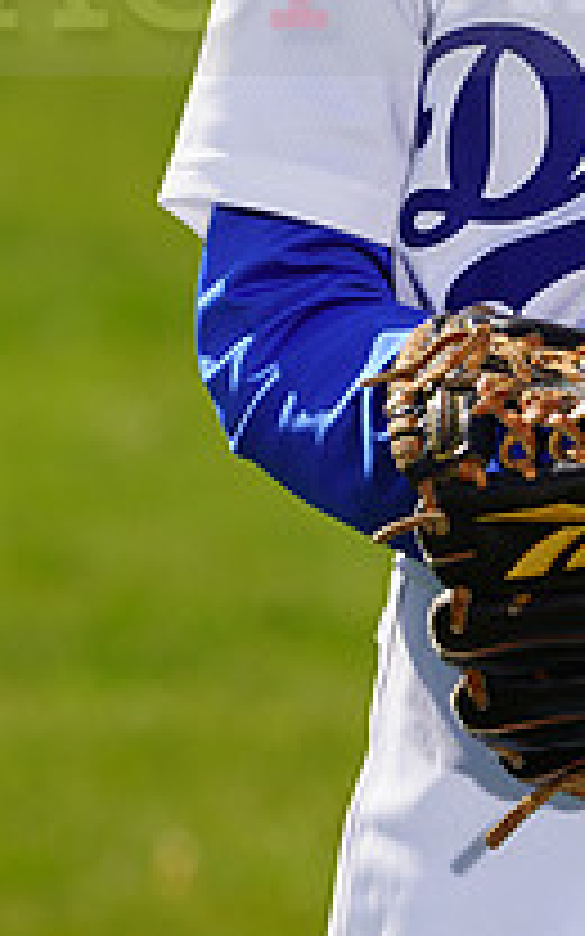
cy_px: -68
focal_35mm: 669
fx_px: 17066
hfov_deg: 2.0
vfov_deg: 3.1
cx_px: 745
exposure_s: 1/250
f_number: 8
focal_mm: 235
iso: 100
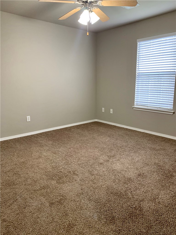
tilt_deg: -10.9
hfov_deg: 53.1
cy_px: 118
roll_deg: -0.3
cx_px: 88
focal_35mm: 26
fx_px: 176
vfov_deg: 67.3
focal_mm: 4.25
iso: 250
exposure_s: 1/60
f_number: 1.8
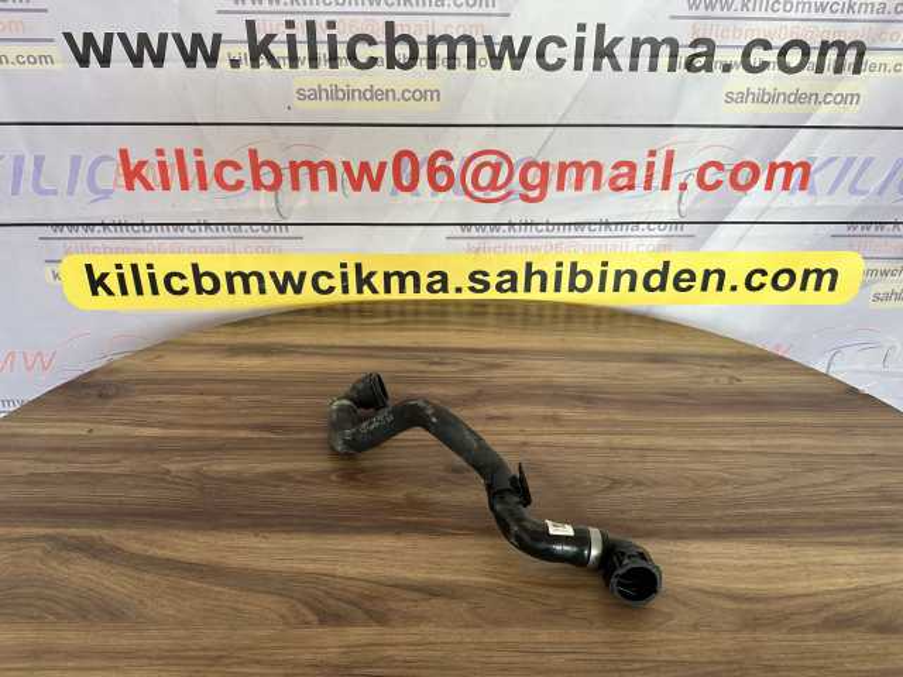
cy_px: 338
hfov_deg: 71.6
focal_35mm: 24
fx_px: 626
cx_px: 452
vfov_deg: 56.8
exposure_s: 1/121
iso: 100
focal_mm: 6.86
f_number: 1.78
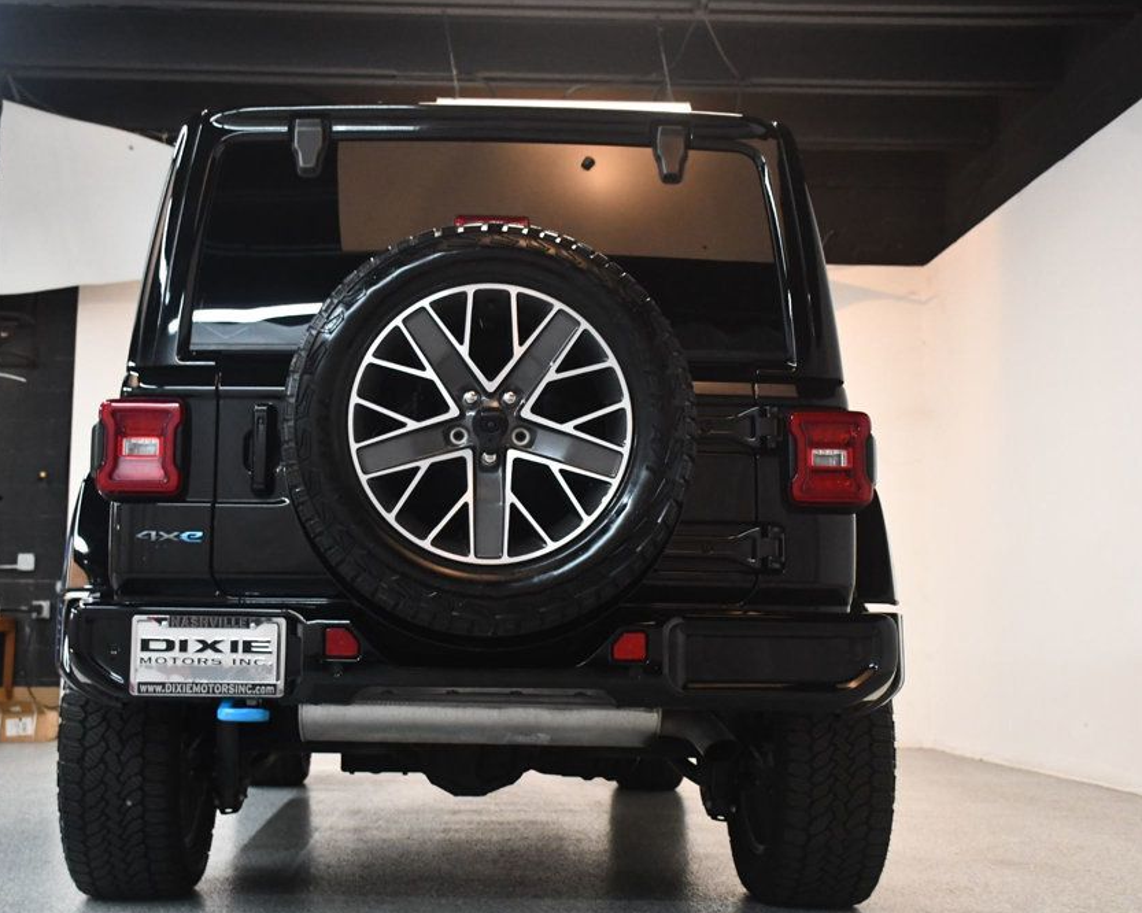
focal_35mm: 45
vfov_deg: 33.4
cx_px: 476
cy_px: 463
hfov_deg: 41.0
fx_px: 1521
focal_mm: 26
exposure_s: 1/125
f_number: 3.8
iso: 3200
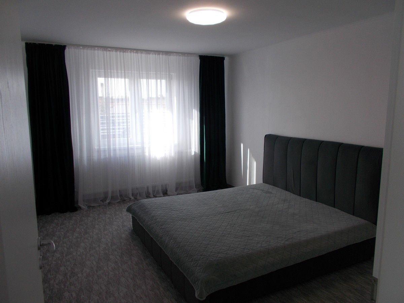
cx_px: 202
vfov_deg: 53.1
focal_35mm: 26
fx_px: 303
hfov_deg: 67.3
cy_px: 152
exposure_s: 1/60
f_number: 3.2
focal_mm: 4.6
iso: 80
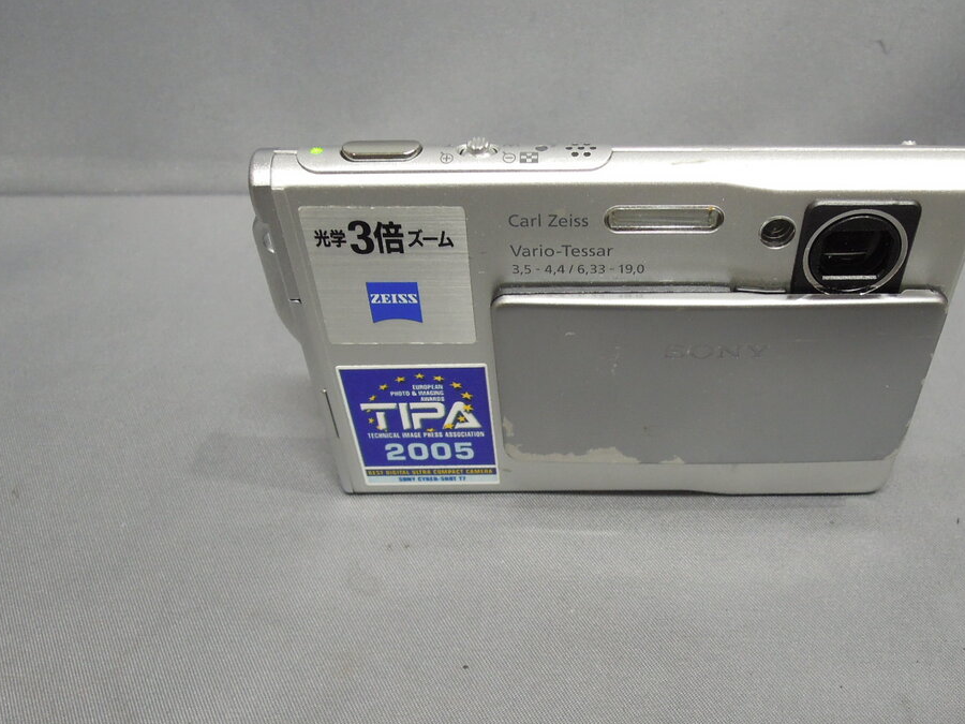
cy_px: 430
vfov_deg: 44.0
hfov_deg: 56.4
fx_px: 892
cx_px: 581
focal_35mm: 32
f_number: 3.5
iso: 250
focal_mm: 4.3
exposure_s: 1/30
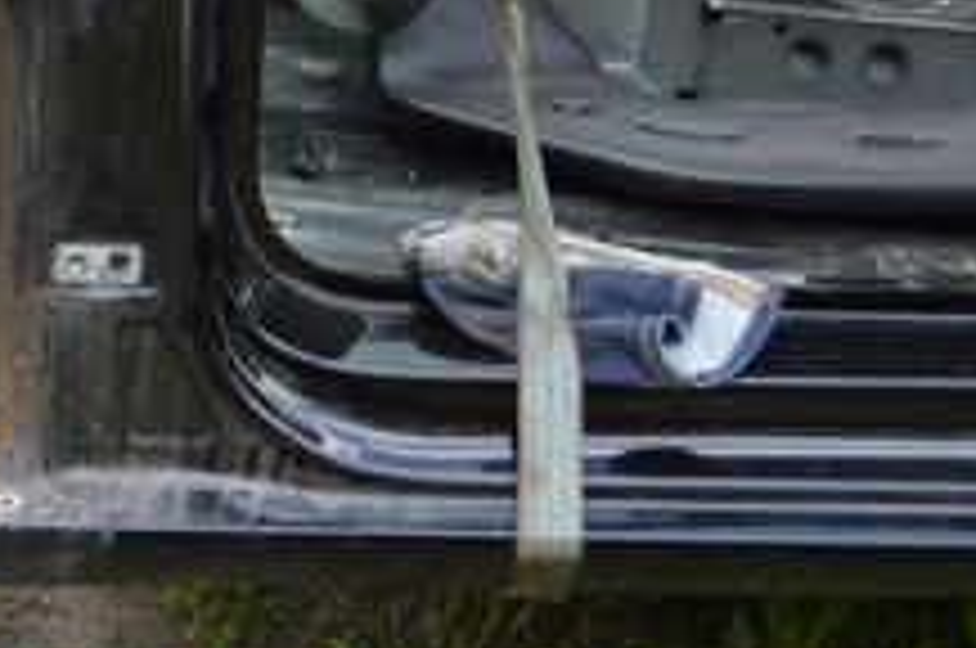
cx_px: -346
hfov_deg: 16.7
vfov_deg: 11.6
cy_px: -205
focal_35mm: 115
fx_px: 3113
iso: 160
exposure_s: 1/125
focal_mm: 26
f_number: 5.6
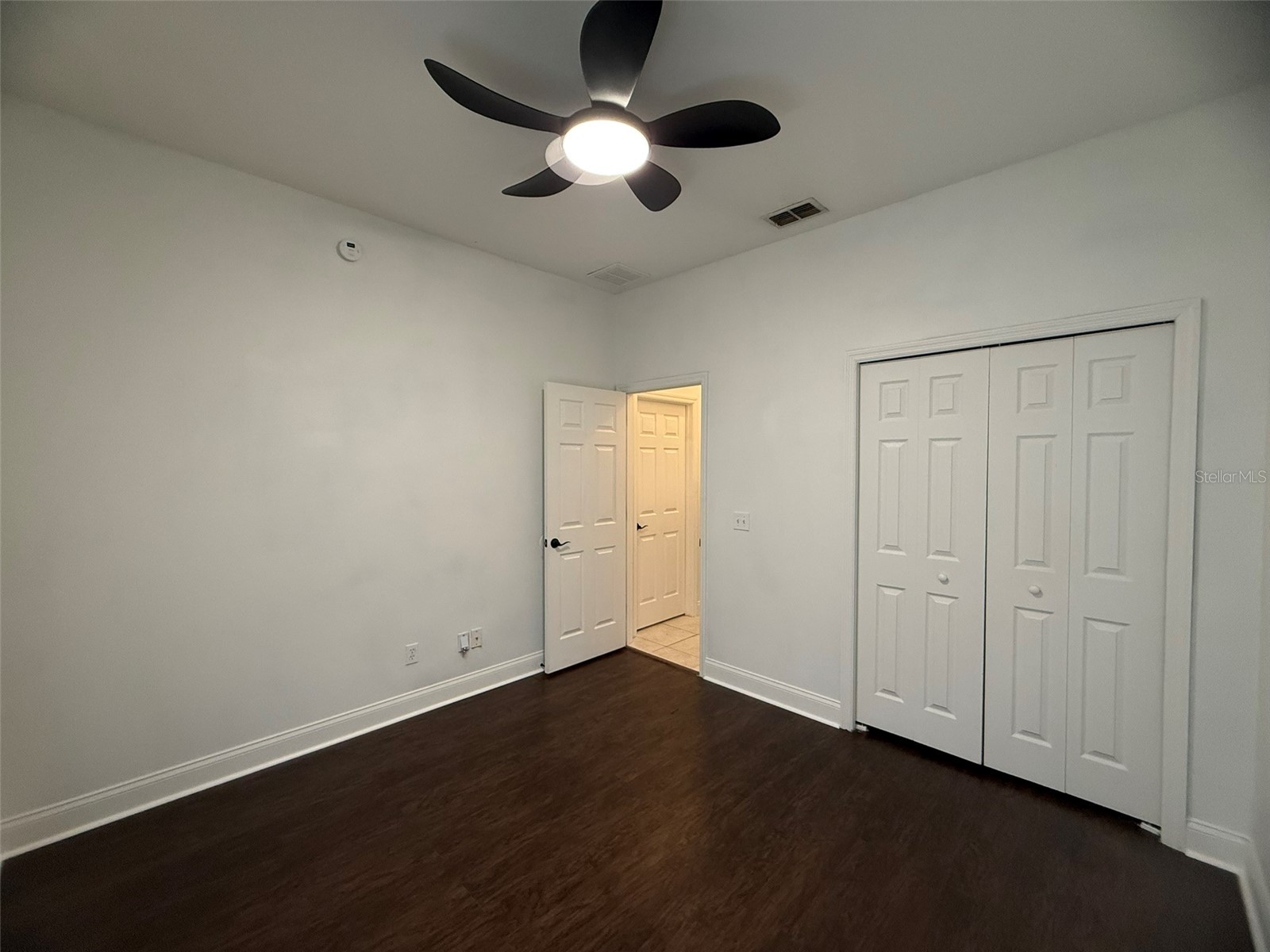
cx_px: 635
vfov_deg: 85.7
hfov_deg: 102.1
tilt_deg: -0.8
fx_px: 514
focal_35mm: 14
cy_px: 476
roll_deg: -0.2
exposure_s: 1/120
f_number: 2.2
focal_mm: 2.22
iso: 320
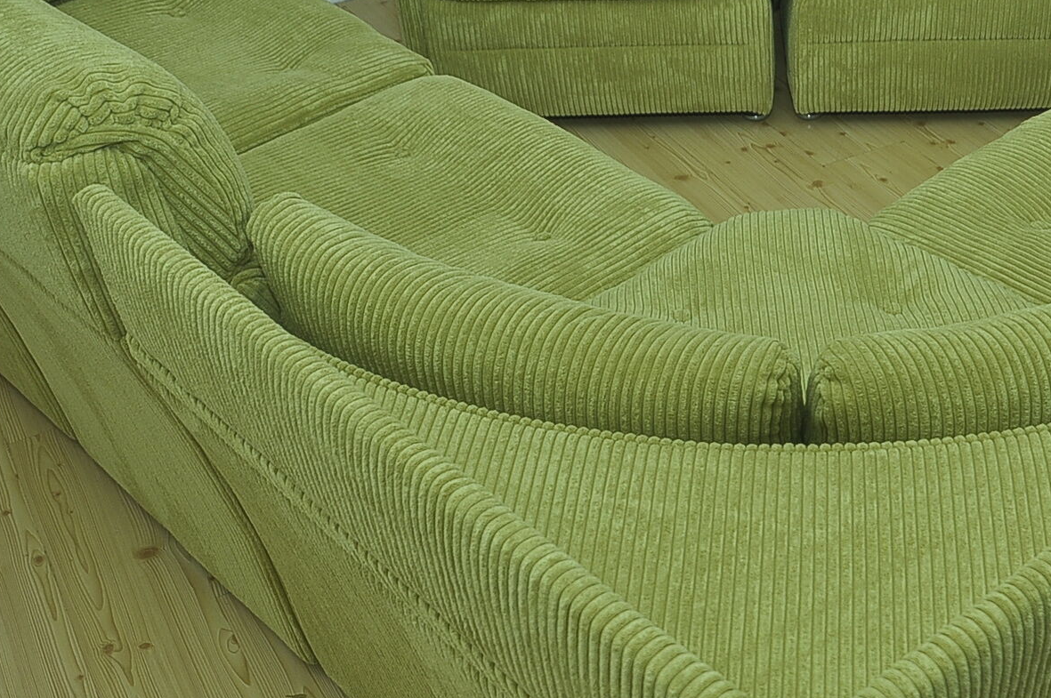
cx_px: 800
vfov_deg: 26.8
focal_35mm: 49
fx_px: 1429
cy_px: 580
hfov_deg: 39.2
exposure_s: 1/200
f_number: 5.6
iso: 200
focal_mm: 18
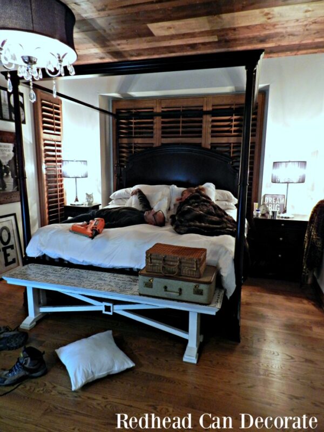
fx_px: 287
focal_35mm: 23
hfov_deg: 58.9
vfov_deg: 73.9
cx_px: 162
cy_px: 216
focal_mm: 4
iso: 400
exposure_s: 1/10
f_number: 3.4
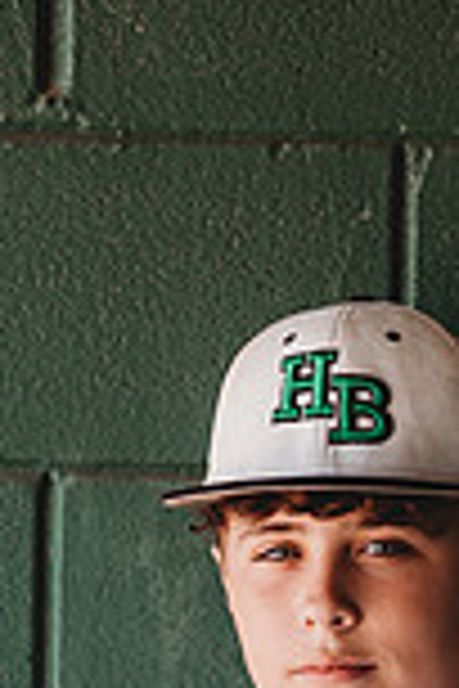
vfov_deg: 8.1
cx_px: 459
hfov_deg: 5.5
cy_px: 1007
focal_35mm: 250
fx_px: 4781
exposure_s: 1/200
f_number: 2.8
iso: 160
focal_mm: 85
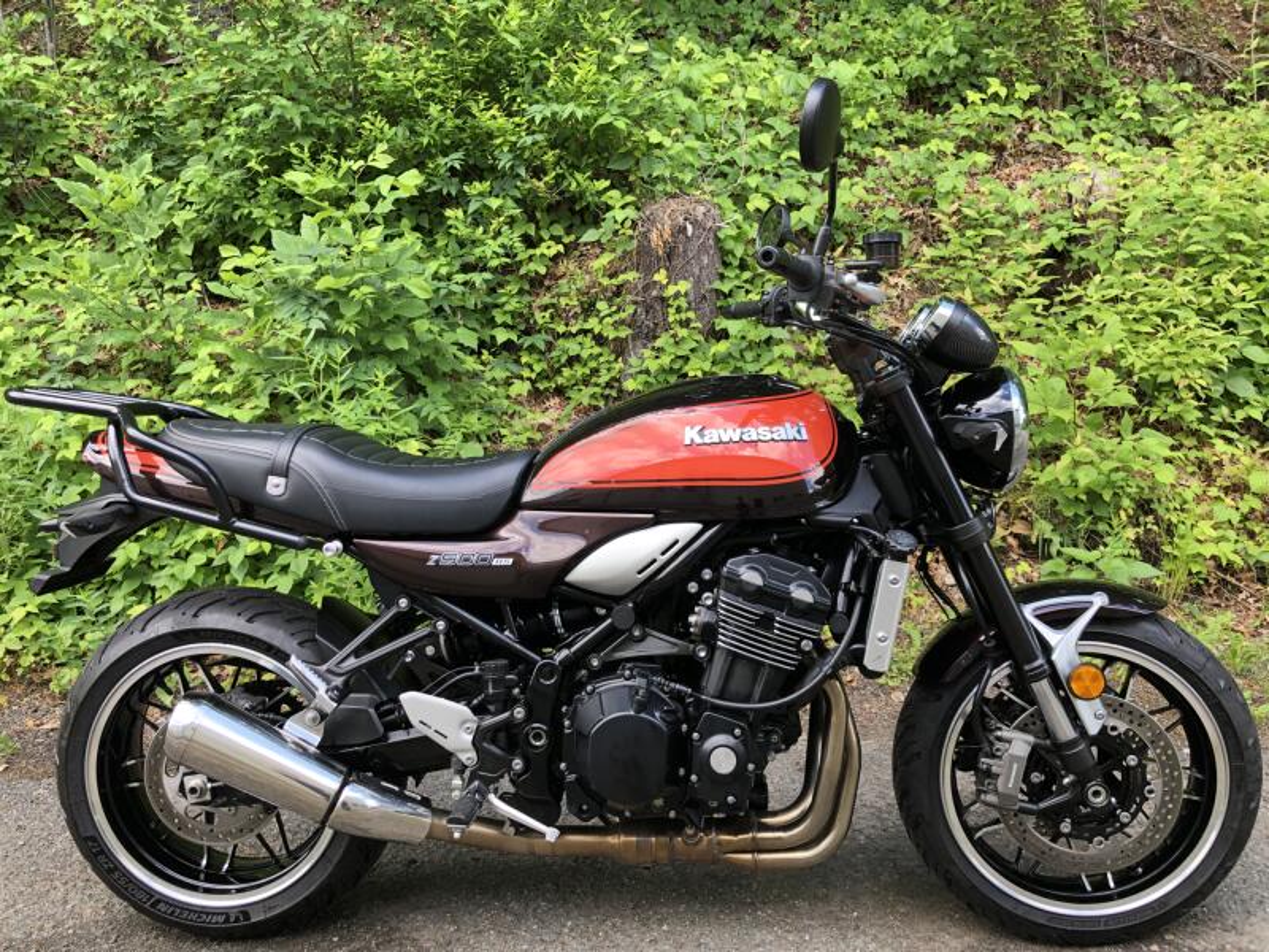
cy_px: 476
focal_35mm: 28
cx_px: 634
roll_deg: +3.3
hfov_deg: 63.4
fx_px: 1026
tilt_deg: -6.8
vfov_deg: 49.7
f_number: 1.8
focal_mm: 4
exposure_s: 1/120
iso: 32
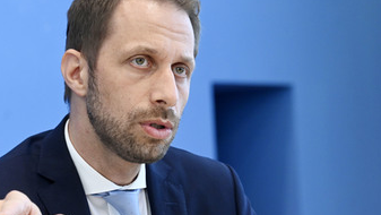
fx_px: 1910
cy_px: 119
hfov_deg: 11.4
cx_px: 132
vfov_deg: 6.4
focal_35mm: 189
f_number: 5.6
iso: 3200
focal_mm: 135
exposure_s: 1/500
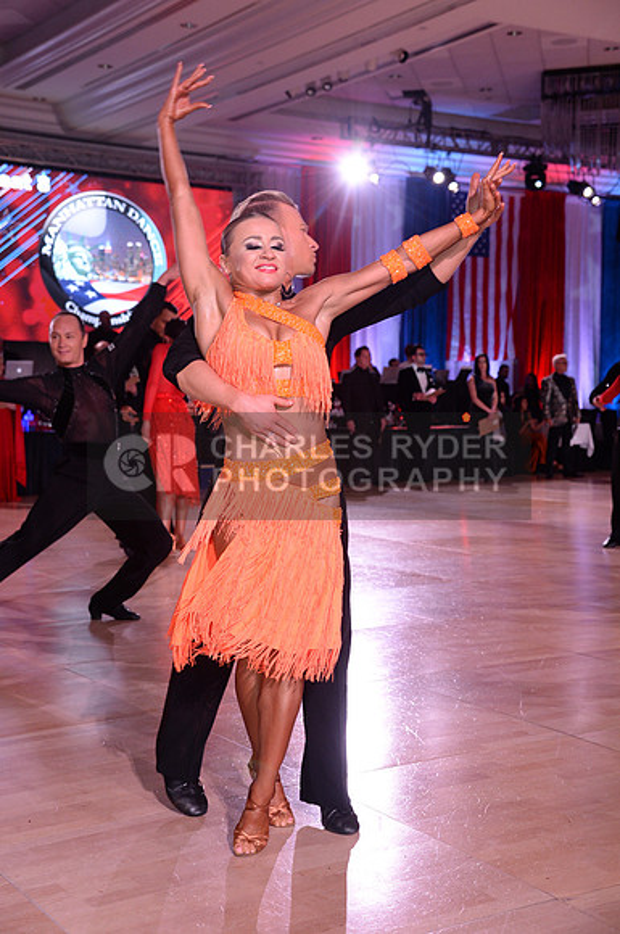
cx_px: 310
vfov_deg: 38.2
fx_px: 1347
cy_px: 467
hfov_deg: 25.9
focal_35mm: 52
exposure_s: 1/250
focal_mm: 52
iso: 2000
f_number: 5.6
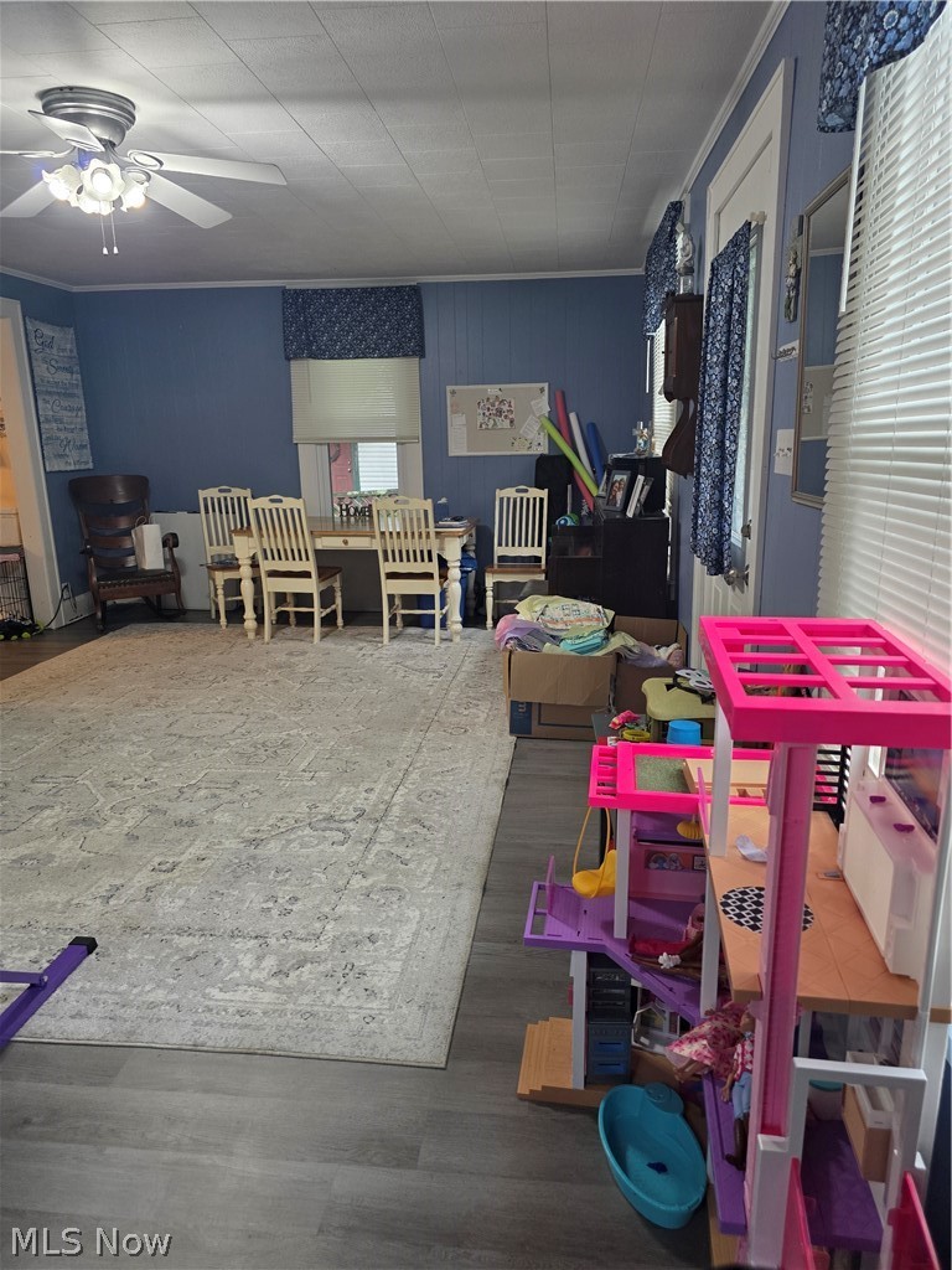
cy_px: 635
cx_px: 476
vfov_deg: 73.9
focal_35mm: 23
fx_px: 843
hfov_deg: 58.9
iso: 250
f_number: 1.7
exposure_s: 1/120
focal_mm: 6.3
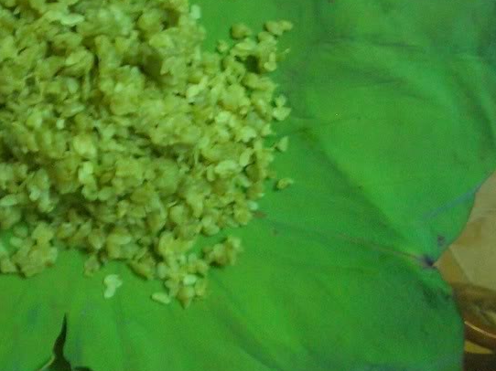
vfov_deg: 23.3
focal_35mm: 62
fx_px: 888
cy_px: 69
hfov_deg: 30.5
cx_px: 101
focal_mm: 5.8
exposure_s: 1/8
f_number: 2.6
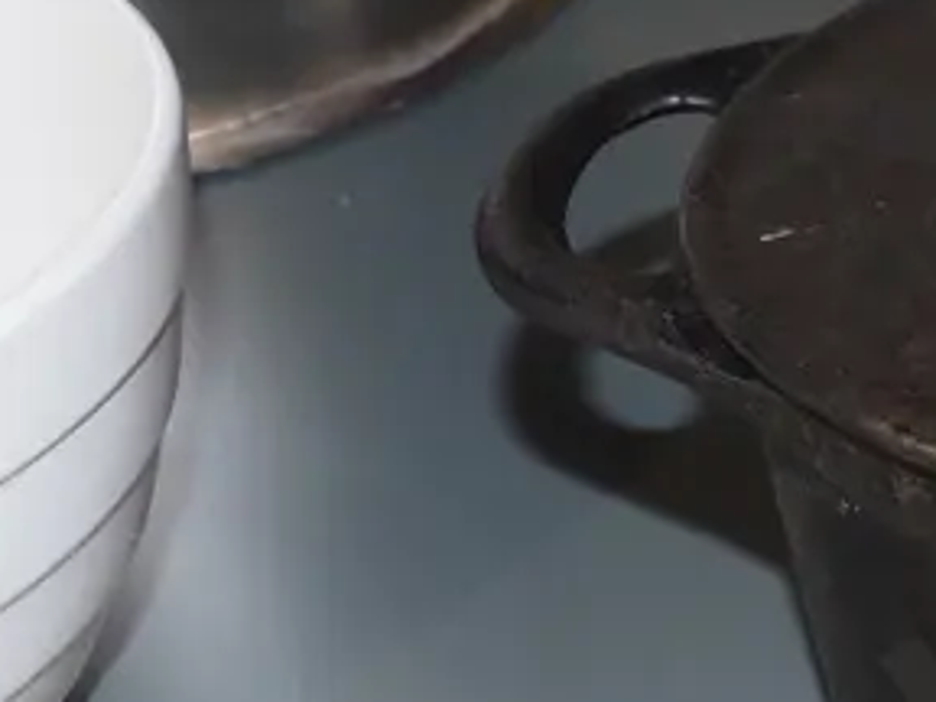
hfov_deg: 14.6
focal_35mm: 121
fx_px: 3272
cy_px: 335
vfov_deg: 12.2
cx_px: 1580
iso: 1000
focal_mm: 17
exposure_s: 1/60
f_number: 5.6
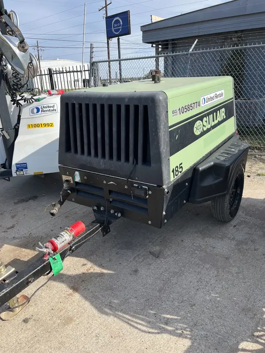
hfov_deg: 53.1
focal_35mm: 26
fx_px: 265
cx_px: 132
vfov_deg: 67.3
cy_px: 176
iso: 50
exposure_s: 1/2410
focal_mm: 5.1
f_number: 1.6
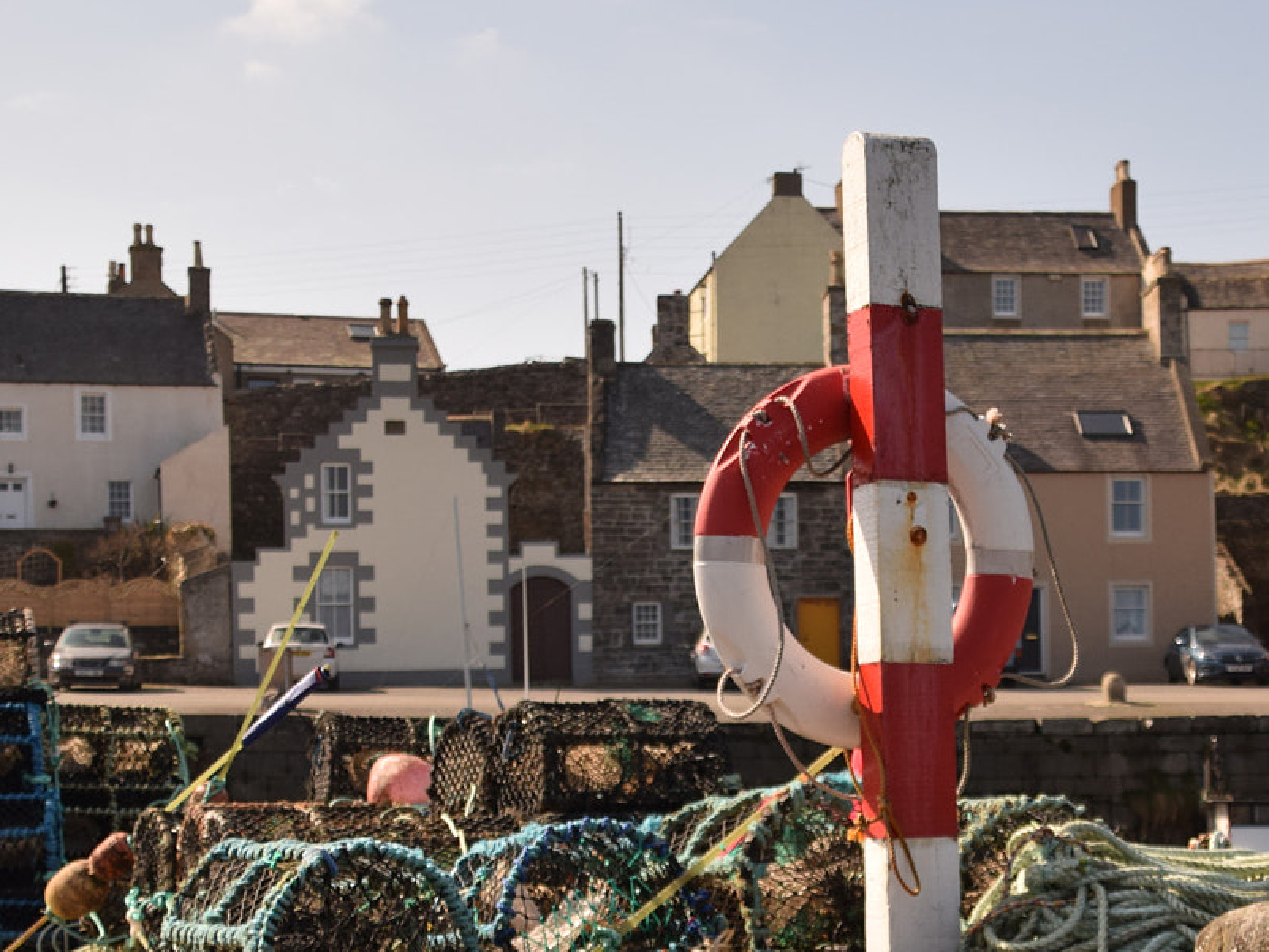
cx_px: 793
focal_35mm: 69
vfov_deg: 21.1
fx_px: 2530
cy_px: 729
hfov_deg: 28.1
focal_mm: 24
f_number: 4
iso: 320
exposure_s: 1/4000
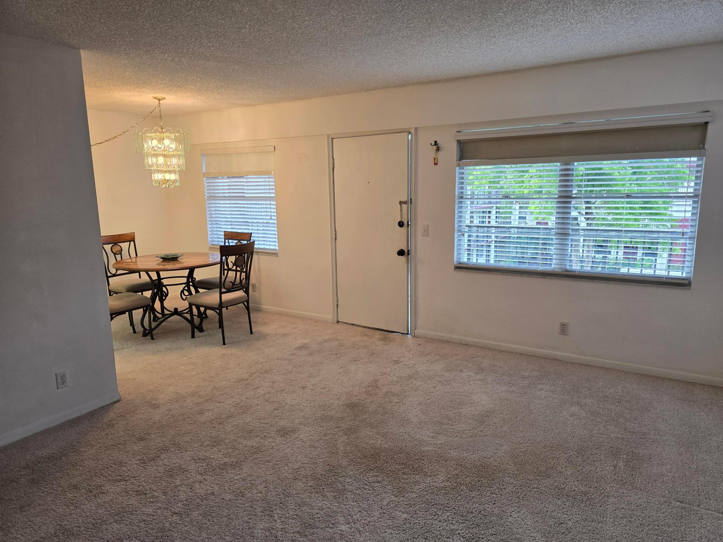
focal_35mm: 23
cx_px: 362
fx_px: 480
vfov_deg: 58.9
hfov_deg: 73.9
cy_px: 271
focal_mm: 6.3
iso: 125
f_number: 1.7
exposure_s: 1/120
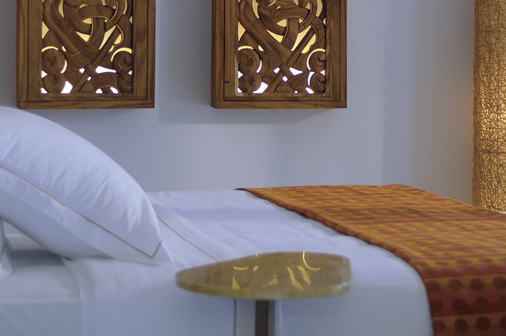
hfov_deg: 19.1
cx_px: 221
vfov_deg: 12.7
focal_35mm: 107
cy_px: 37
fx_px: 1502
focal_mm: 38
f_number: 2.8
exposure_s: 1/125
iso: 200
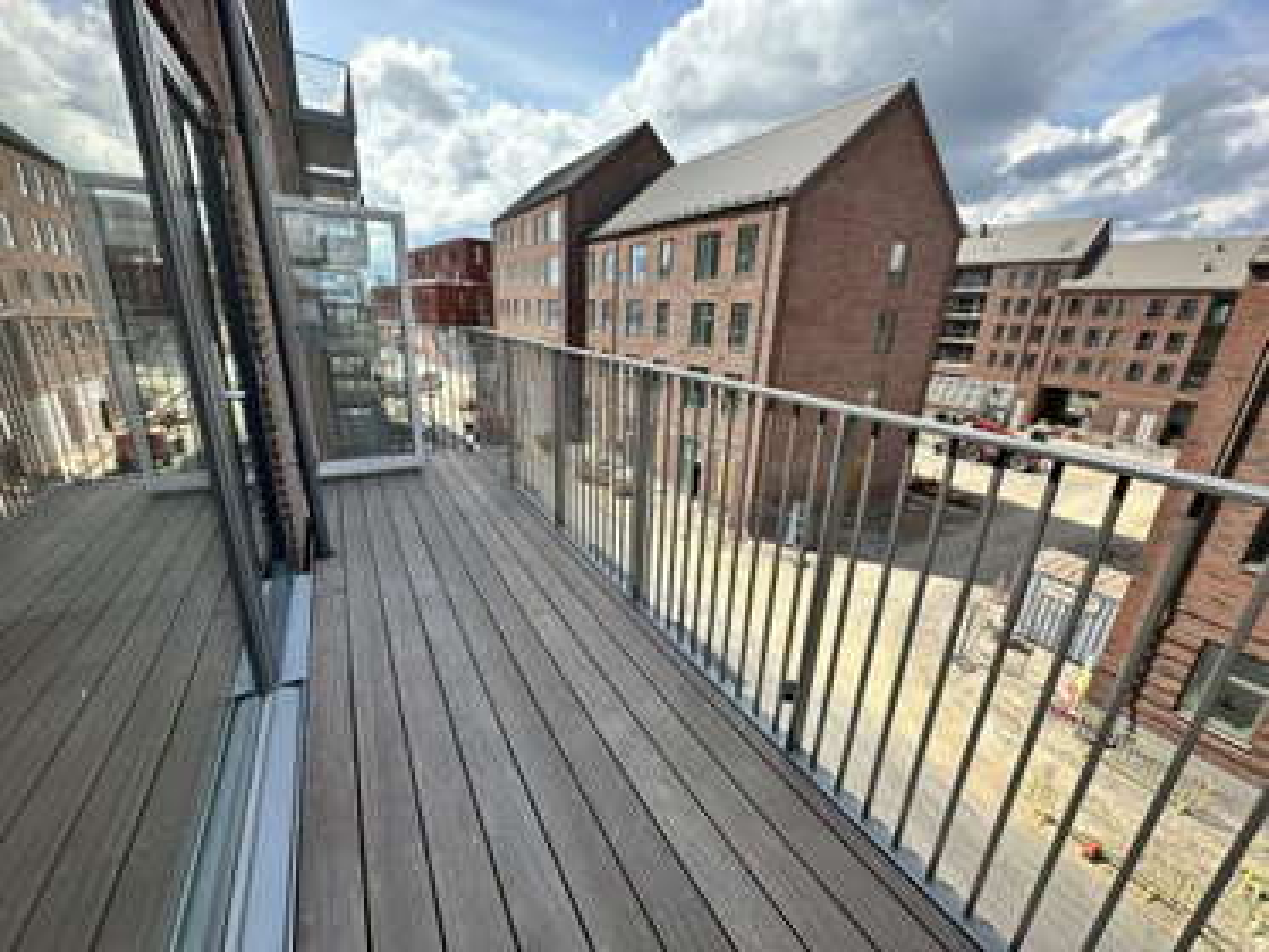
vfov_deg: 85.7
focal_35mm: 14
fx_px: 513
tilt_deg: -17.9
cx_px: 634
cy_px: 476
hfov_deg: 102.0
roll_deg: -2.7
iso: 50
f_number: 2.2
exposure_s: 1/1043
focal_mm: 2.22
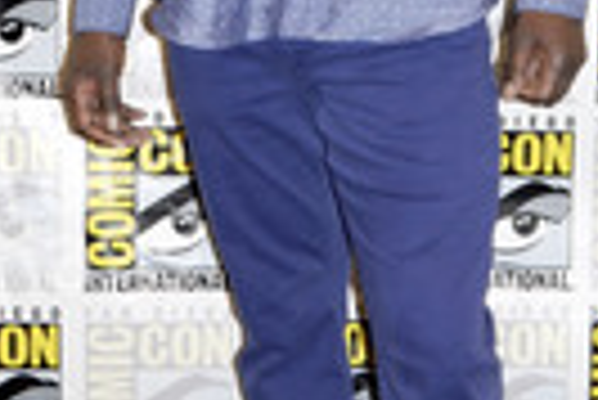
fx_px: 1796
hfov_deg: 18.8
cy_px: 18
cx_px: 465
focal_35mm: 108
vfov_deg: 12.6
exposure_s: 1/60
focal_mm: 24
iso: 200
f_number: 3.5
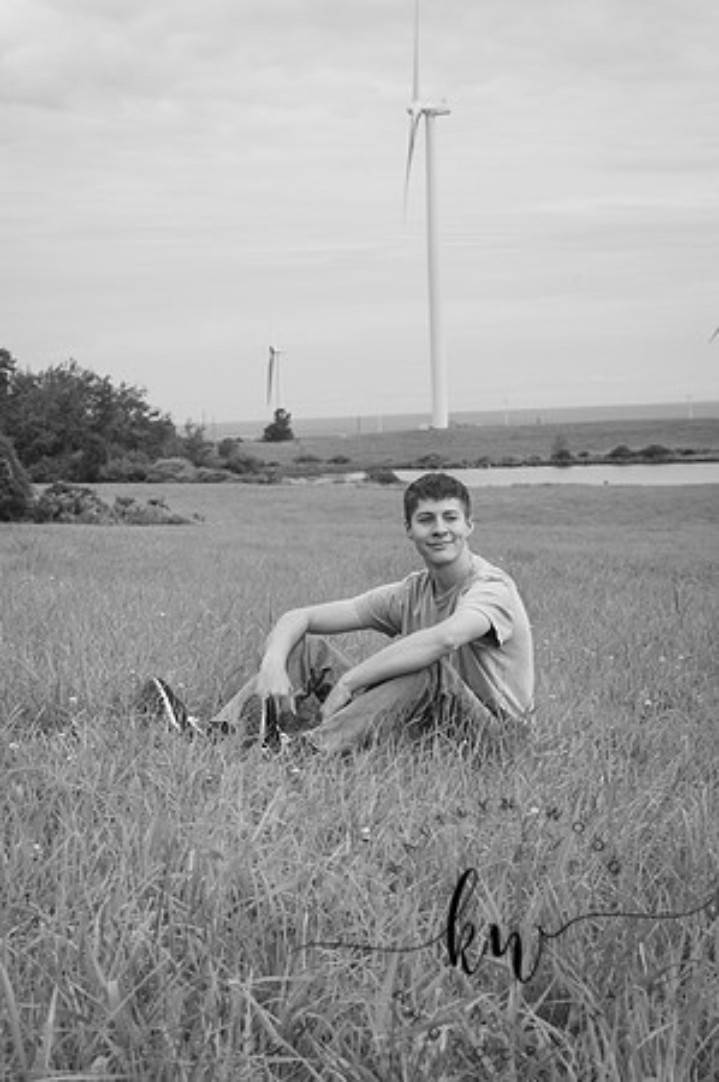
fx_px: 2342
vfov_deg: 26.0
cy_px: 541
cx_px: 360
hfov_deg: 17.5
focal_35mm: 78
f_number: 13
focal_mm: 78
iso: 400
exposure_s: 1/250
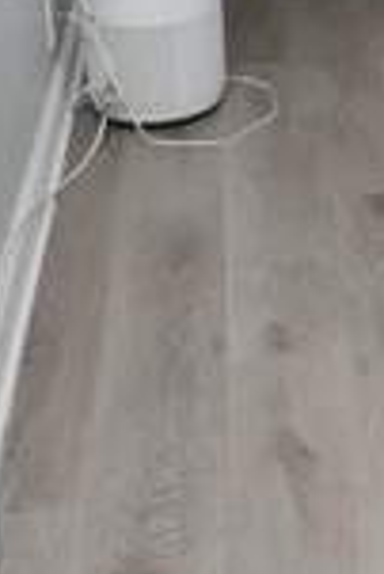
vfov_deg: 25.1
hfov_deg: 14.8
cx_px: 764
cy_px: -21
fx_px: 1213
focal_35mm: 76
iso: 2000
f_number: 4.5
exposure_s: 1/100
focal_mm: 11
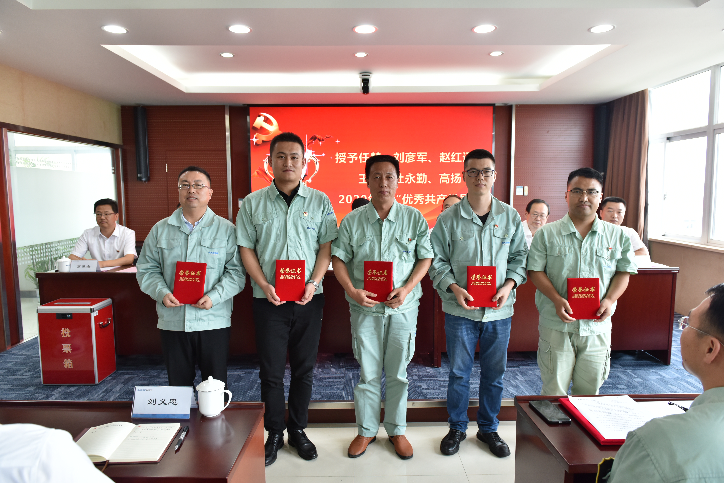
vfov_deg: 53.1
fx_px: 483
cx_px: 362
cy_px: 242
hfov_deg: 73.7
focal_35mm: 24
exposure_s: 1/125
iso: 1000
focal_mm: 24
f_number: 5.6
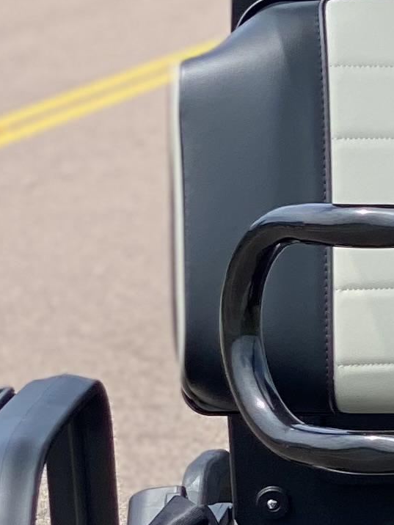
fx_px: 4447
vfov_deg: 6.7
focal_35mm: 293
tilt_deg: -7.0
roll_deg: -0.1
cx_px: 789
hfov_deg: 5.0
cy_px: 472
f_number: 2
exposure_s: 1/623
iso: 20
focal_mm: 6
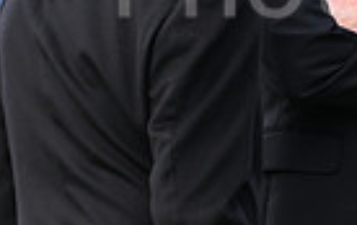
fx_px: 8329
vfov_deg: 1.5
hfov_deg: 2.5
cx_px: 453
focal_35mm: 854
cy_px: -146
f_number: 5.6
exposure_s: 1/1000
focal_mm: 200
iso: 500
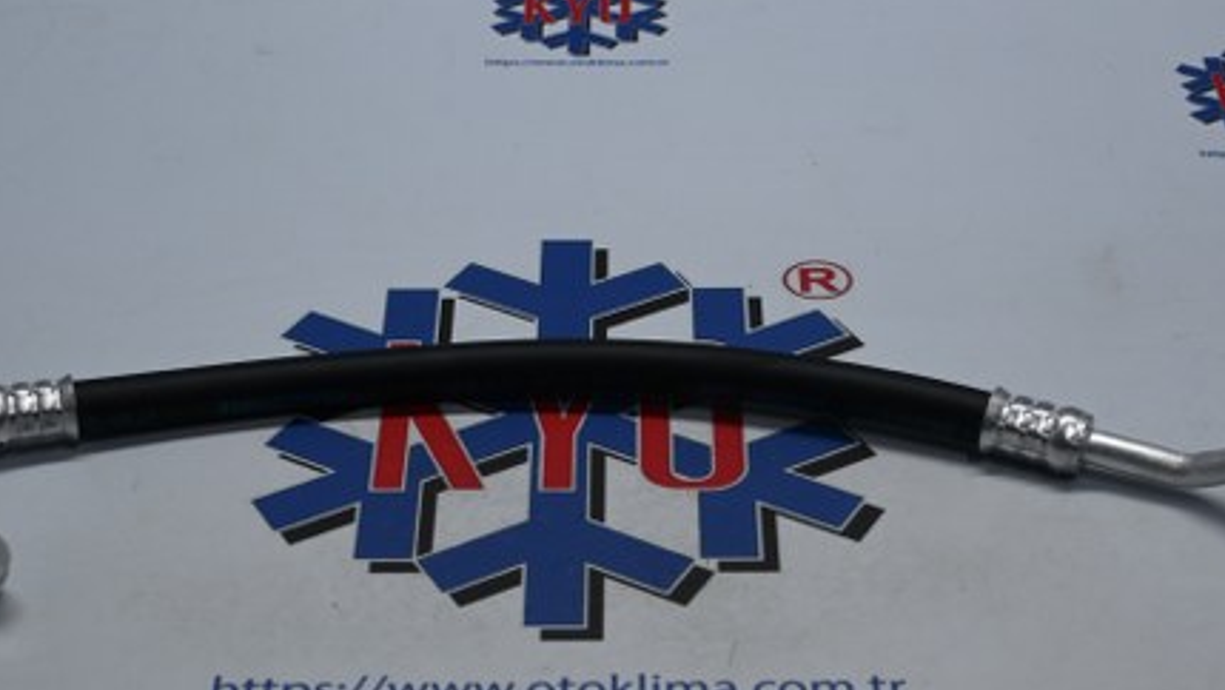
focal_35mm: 79
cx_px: 604
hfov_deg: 26.8
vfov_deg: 15.3
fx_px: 2566
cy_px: 371
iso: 280
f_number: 5.3
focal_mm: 36
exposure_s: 1/60
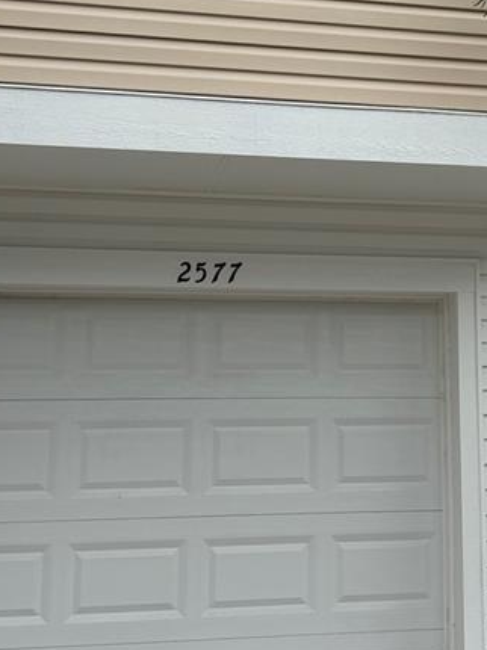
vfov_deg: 28.7
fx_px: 1258
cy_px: 184
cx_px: 398
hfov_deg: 21.6
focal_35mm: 67
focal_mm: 6.76
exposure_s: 1/1689
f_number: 1.78
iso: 80
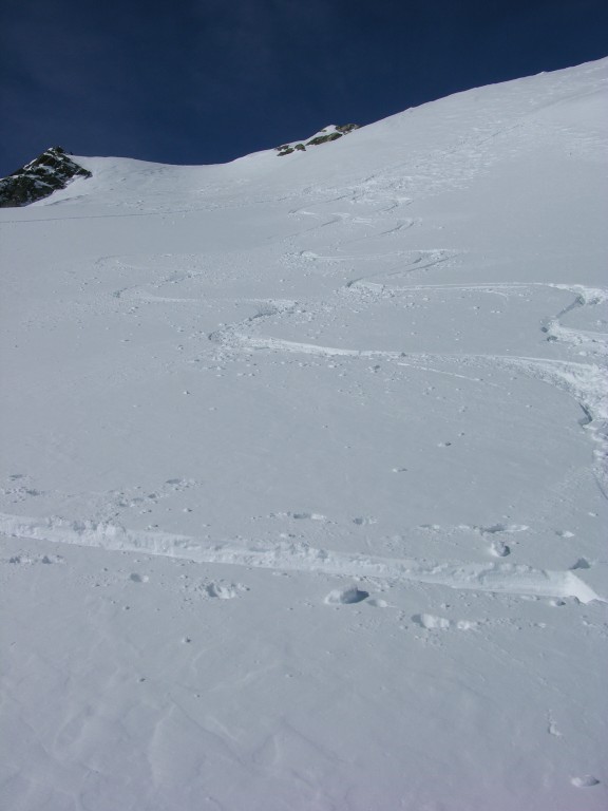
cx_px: 304
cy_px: 406
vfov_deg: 52.6
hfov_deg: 40.7
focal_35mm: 35
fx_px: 820
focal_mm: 8.9
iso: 50
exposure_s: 1/786
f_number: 8
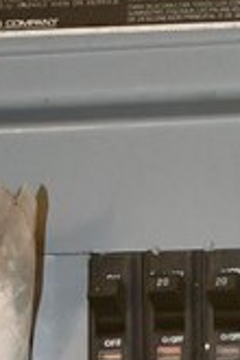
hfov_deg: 5.3
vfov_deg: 7.8
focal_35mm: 257
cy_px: 561
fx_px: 2570
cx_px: 98
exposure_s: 1/60
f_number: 3.8
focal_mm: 26
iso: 1000
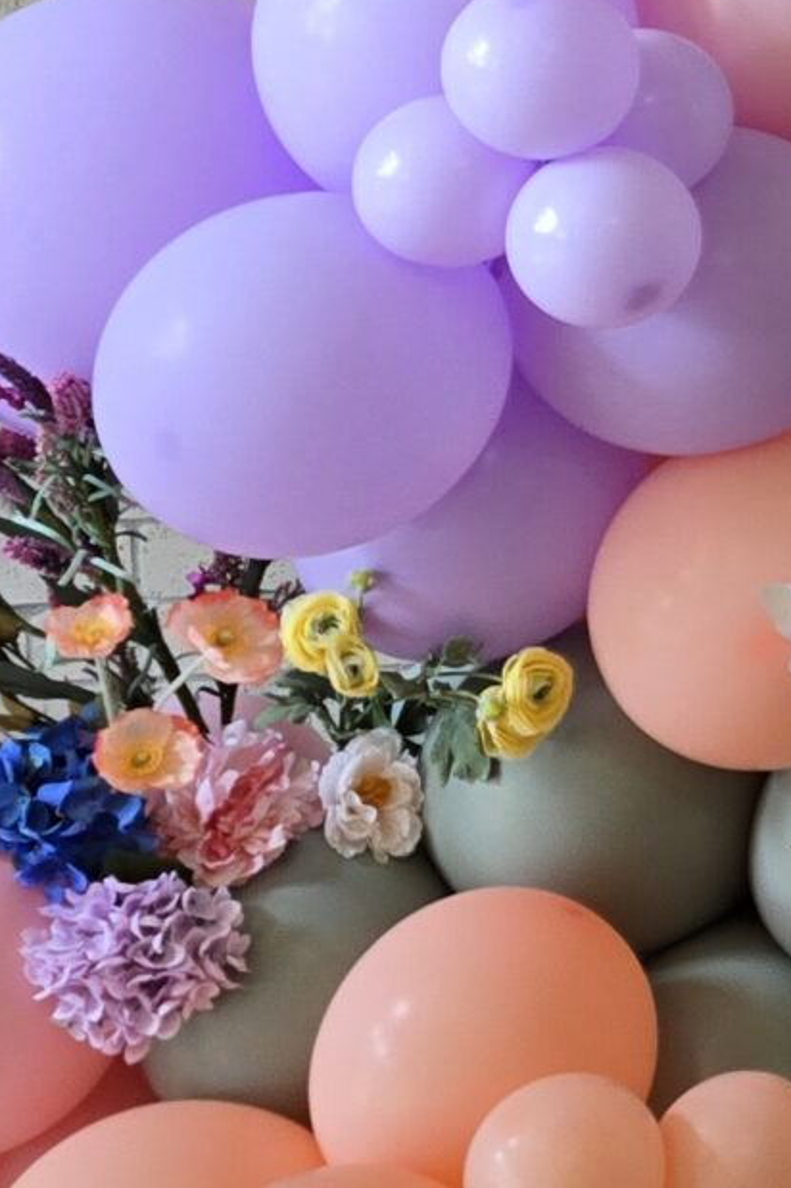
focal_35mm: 99
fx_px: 3266
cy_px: -40
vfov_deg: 19.9
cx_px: 1764
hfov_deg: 11.8
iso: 64
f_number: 1.7
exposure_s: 1/54.3
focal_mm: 6.3
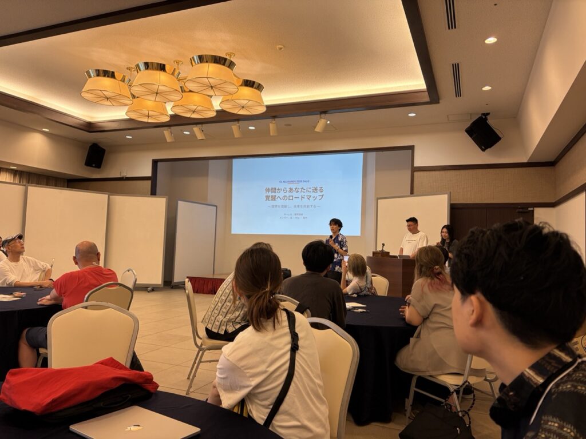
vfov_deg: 53.1
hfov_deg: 67.3
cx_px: 293
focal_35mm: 26
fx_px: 440
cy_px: 220
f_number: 1.6
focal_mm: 5.96
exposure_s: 1/120
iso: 125
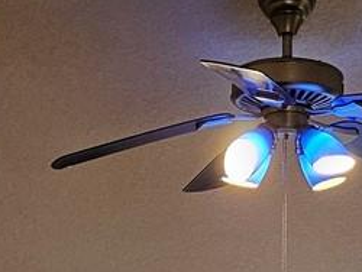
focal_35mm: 147
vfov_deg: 9.4
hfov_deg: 13.4
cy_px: 576
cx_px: 261
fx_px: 1539
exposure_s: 1/120
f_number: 1.8
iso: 250
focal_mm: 5.4
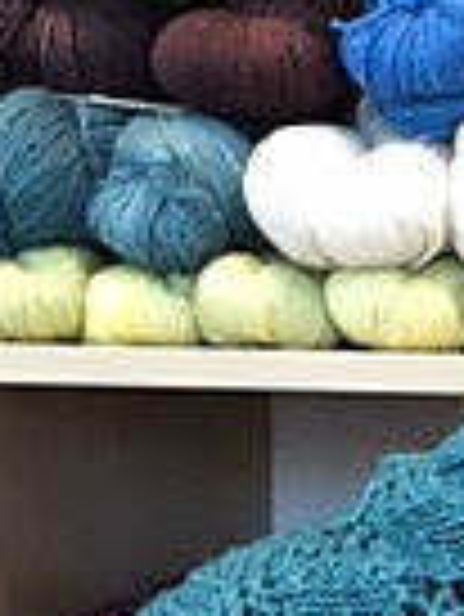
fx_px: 2409
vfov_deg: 14.1
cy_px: 751
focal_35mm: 135
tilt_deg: -8.2
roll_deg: -1.1
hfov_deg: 10.3
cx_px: 851
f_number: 2.2
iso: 50
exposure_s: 1/30
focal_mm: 4.15
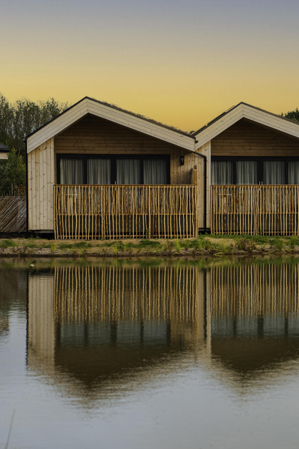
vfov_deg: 19.3
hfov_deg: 12.8
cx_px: 266
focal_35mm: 106
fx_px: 1321
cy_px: 224
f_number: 2.8
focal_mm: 70
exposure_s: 1/200
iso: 125
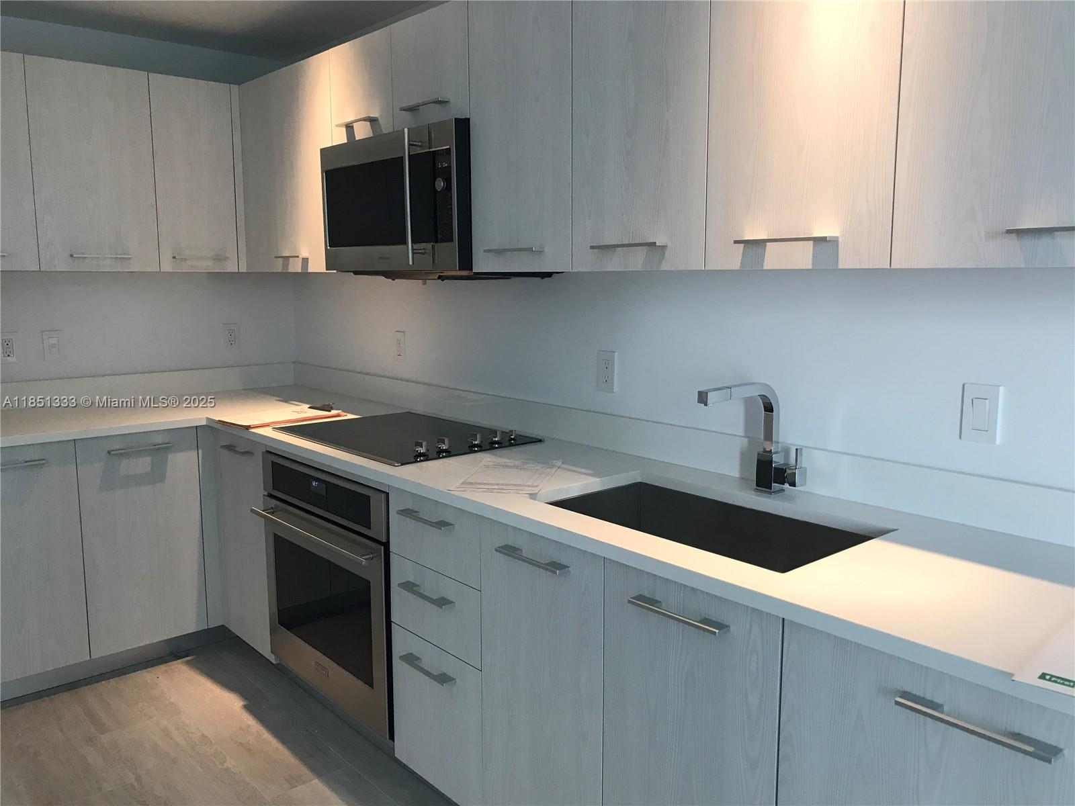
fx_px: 870
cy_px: 403
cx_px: 538
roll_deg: +0.0
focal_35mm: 28
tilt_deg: -8.4
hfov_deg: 63.4
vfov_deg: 49.7
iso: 25
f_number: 1.8
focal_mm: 3.99
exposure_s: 1/30
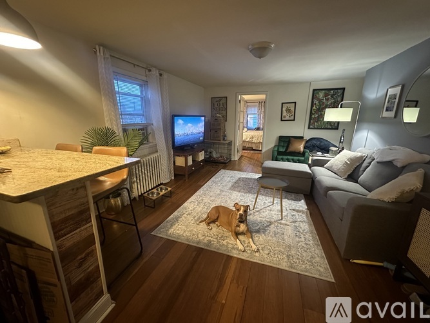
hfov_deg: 102.1
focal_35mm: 14
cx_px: 215
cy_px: 162
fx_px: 174
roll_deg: +0.3
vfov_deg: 85.7
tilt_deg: -14.0
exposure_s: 1/40
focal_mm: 2.22
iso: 1000
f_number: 2.2
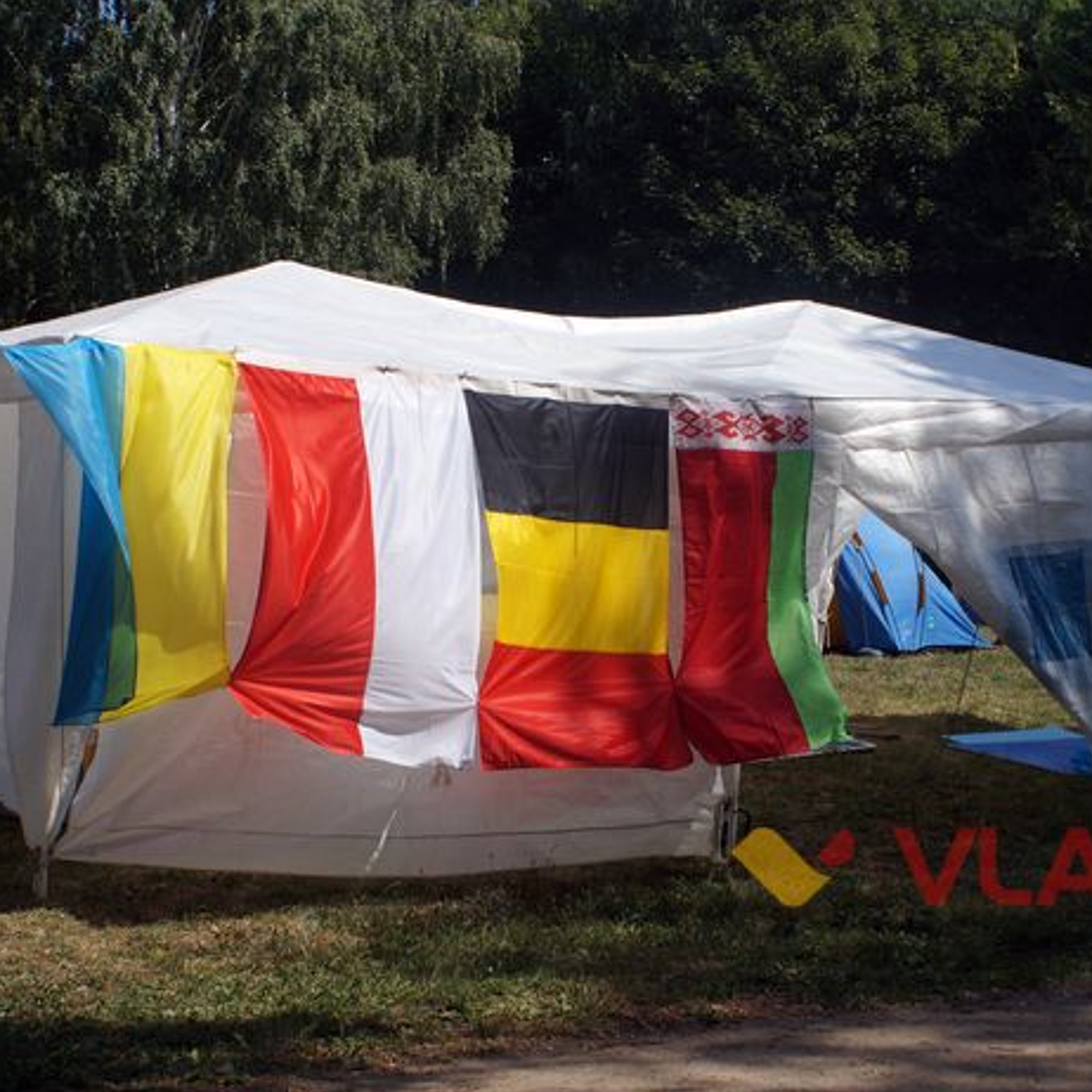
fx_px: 1927
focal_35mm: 54
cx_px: 589
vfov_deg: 31.6
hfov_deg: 31.6
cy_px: 547
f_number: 7.1
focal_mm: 28
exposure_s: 1/400
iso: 100
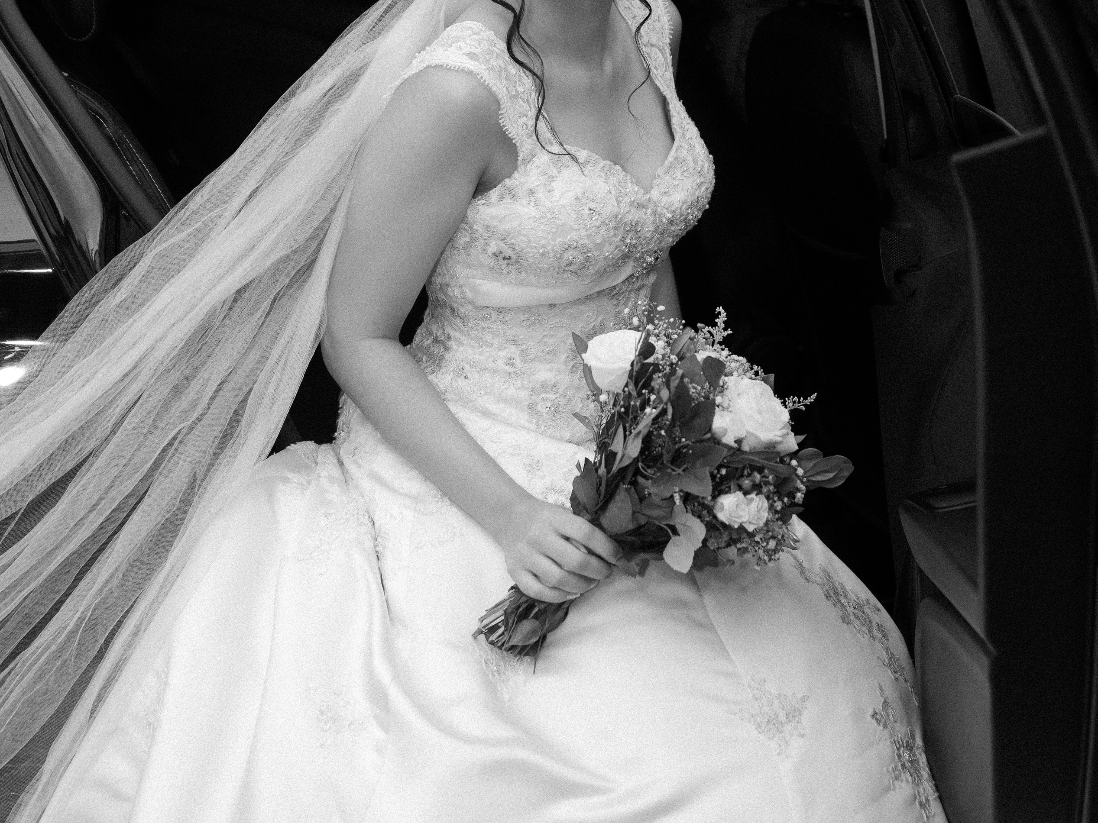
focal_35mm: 67
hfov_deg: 29.0
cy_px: 146
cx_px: 547
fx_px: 2125
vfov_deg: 21.6
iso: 800
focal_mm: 44
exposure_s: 1/320
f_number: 4
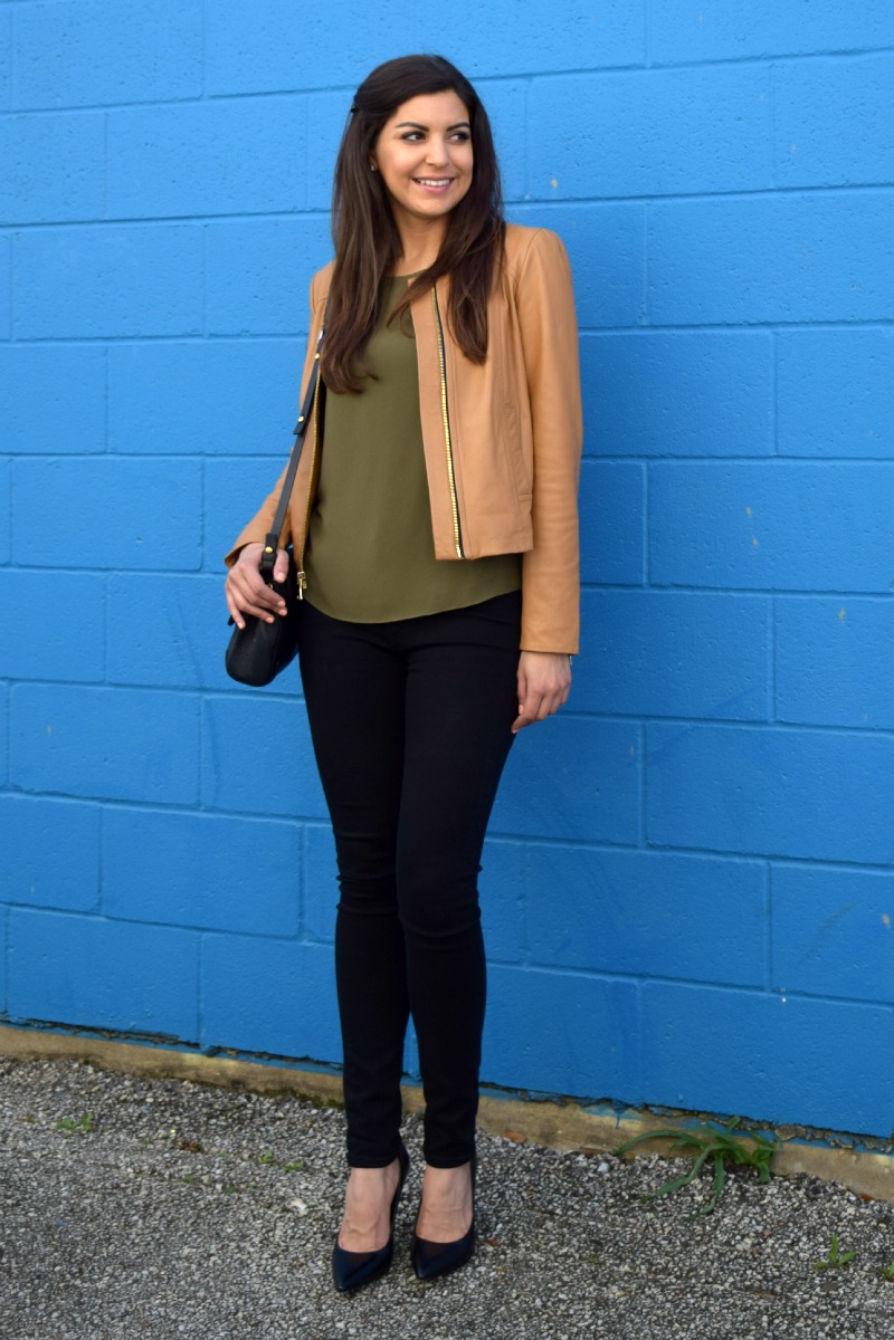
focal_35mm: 39
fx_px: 1453
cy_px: 670
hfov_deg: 34.2
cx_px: 447
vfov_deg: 49.6
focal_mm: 26
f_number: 3.8
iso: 200
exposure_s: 1/800
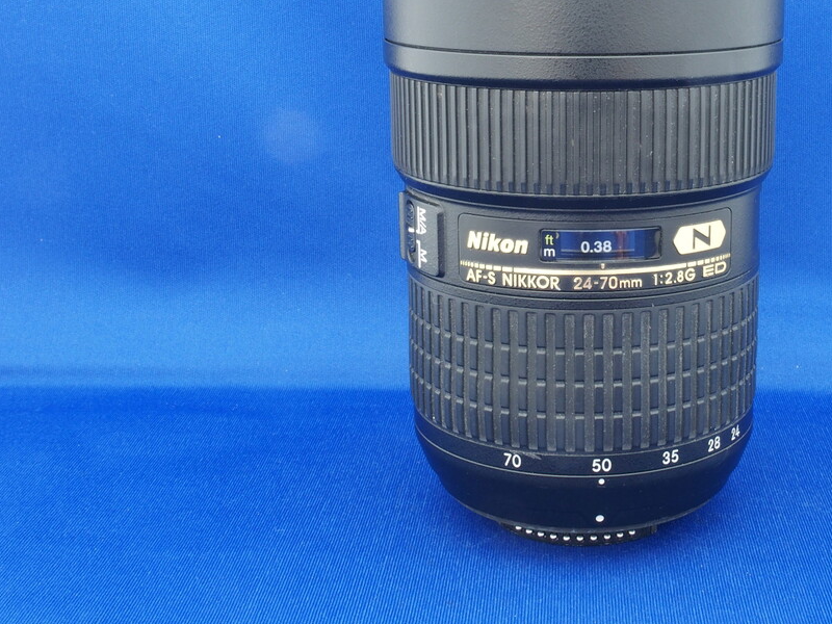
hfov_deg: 33.3
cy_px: 182
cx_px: 584
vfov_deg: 25.4
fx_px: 1370
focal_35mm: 57
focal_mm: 8.1
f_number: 8
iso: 100
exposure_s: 3.2
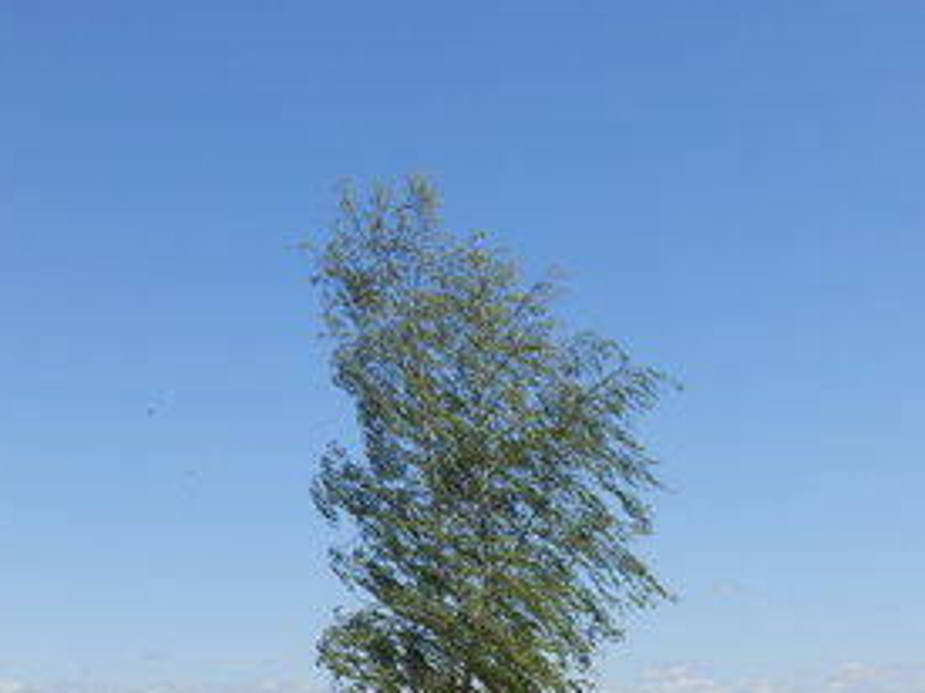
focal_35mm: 67
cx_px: 525
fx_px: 1790
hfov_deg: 28.9
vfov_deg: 21.9
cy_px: 437
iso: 80
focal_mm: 8.2
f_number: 4.5
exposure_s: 1/500
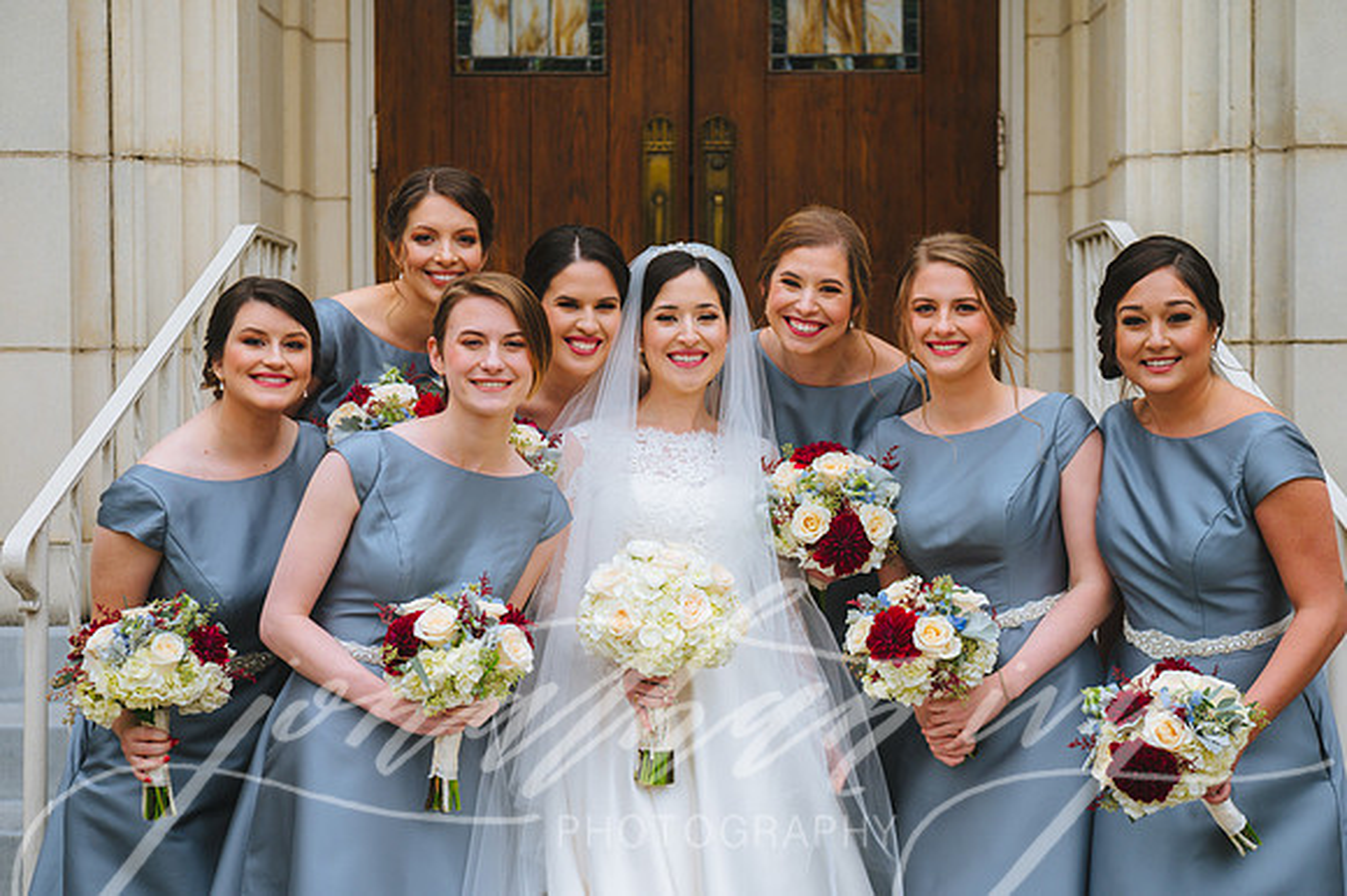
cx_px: 674
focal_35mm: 70
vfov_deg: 19.4
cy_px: 448
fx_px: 2618
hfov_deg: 28.9
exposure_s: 1/1000
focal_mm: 70
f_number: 4
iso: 250
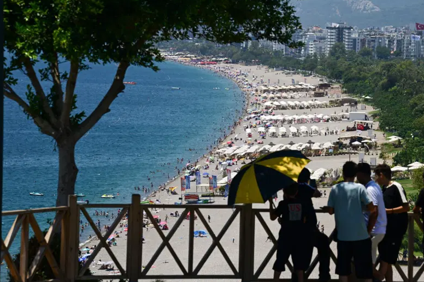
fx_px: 2202
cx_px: 235
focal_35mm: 187
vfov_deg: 7.3
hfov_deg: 11.0
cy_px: 143
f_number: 8
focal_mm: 165
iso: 100
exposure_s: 1/640
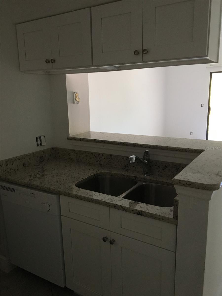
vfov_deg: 61.7
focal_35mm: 29
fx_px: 248
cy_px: 148
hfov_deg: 48.2
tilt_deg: -12.6
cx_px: 111
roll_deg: +1.5
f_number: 2.2
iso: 200
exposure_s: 1/24
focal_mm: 4.15
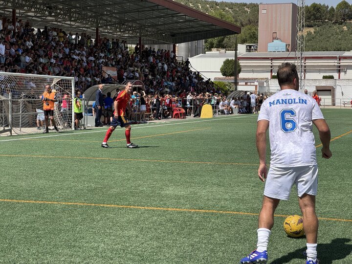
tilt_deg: -1.3
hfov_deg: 25.3
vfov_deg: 19.1
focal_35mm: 77
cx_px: 176
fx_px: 783
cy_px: 132
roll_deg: -1.8
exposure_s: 1/827
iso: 25
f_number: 2.8
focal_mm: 9
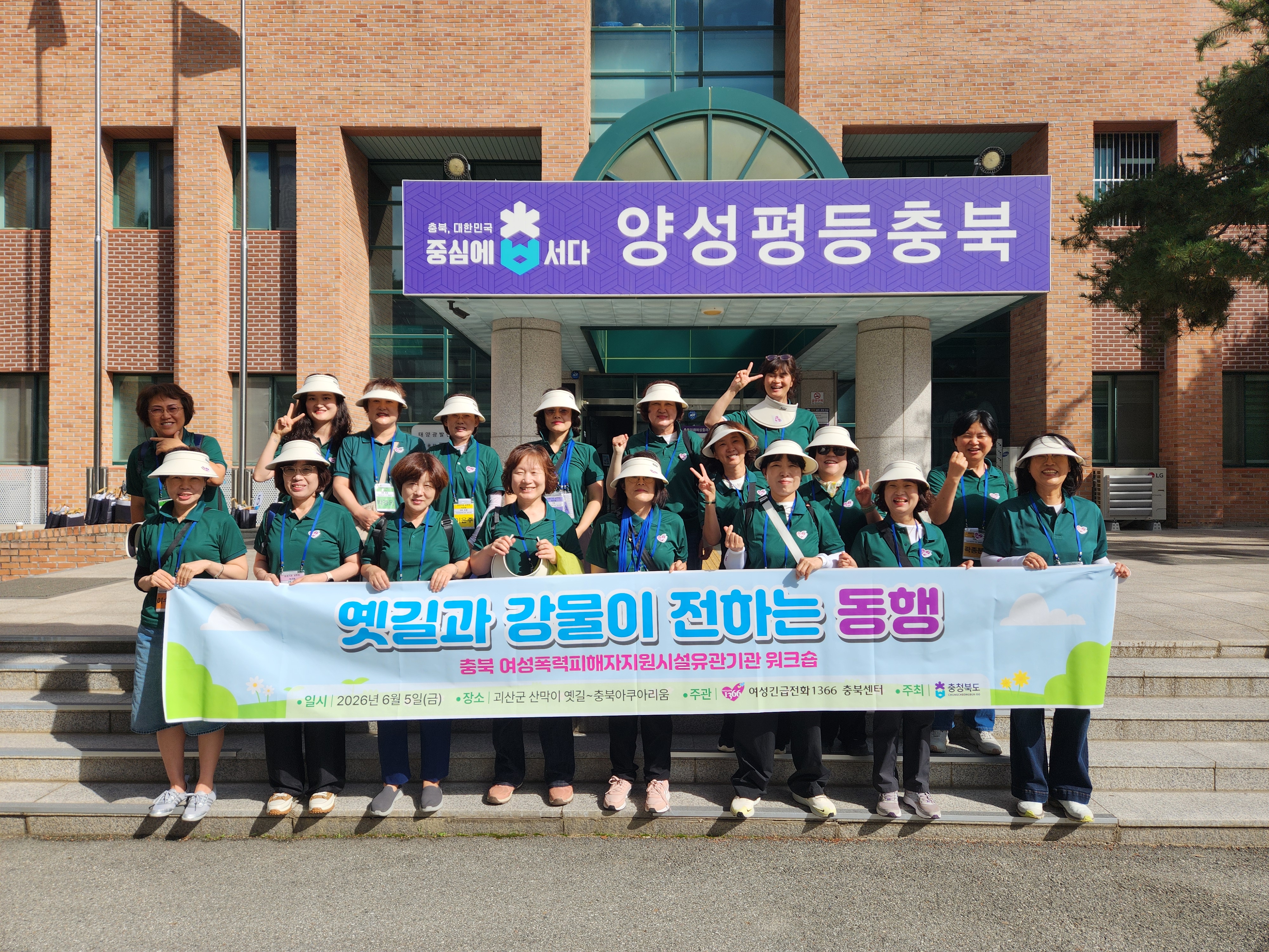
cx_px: 634
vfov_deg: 58.9
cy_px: 476
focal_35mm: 23
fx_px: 843
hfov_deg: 73.9
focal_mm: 5.4
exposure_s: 1/1819
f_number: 1.8
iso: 20
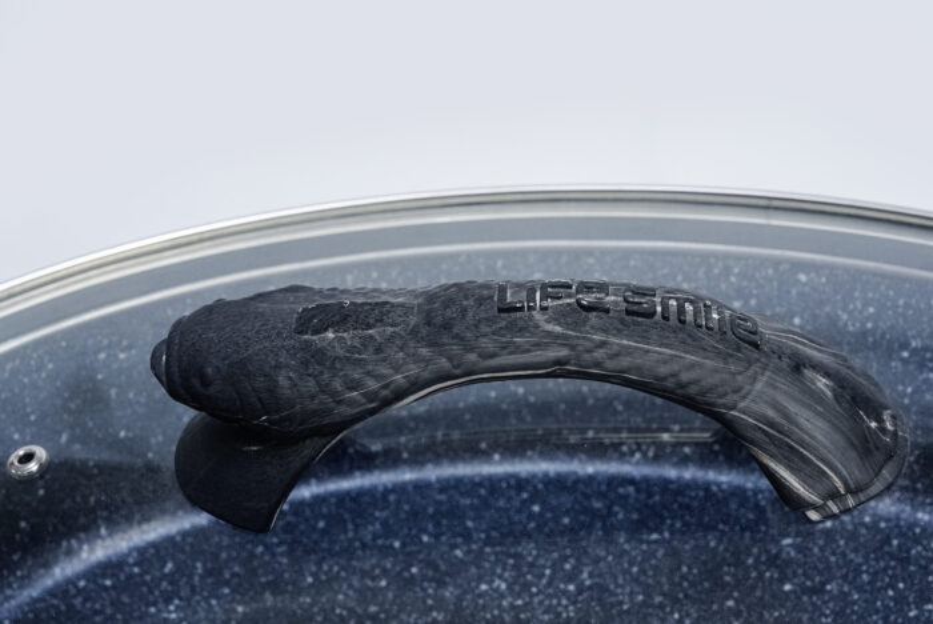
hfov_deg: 28.8
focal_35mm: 70
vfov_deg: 19.5
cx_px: 466
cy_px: 312
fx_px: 1816
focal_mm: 70
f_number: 14
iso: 6400
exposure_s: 1/125
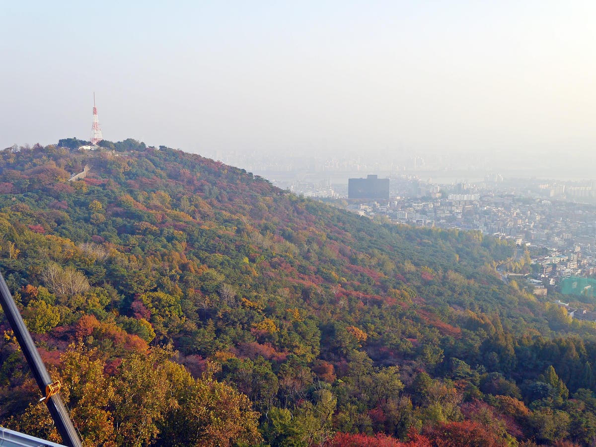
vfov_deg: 44.2
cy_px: 224
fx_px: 551
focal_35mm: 32
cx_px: 298
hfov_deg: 56.8
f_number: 6.3
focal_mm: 16
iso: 160
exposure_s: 1/250
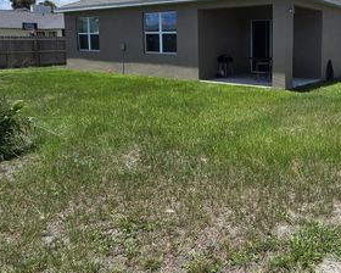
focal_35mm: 29
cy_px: 77
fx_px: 293
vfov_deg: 48.5
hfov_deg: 55.9
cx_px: 275
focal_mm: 2.2
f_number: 2.2
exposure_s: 1/2565
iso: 50
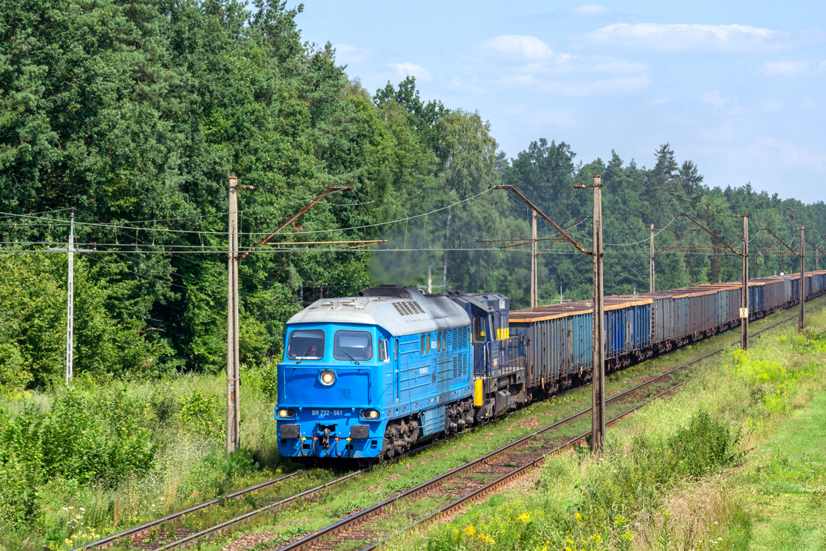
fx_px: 2891
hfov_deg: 16.3
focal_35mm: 126
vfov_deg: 10.9
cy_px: 220
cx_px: 447
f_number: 9
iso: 160
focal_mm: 66
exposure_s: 1/400
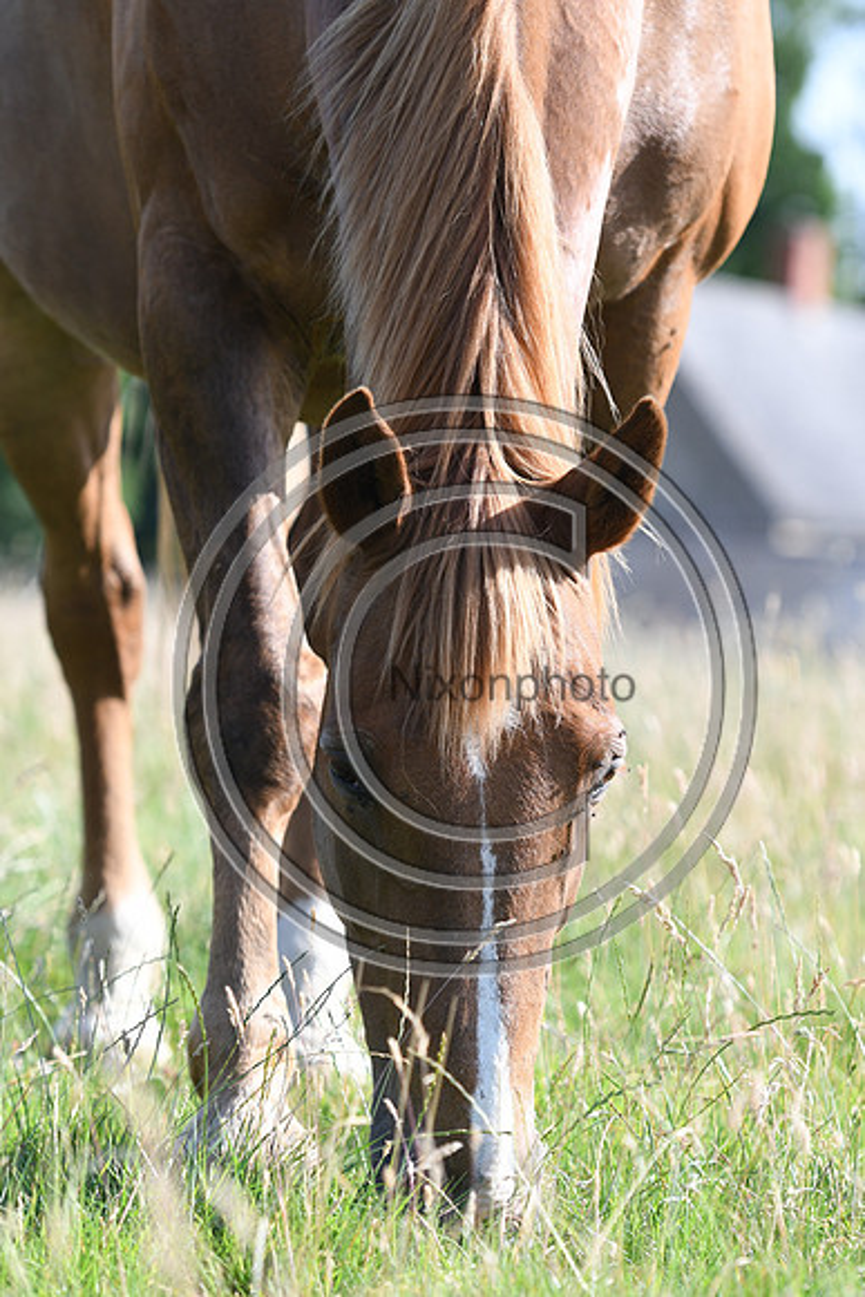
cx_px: 432
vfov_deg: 11.0
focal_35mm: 188
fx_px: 6753
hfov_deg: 7.3
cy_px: 648
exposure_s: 1/1250
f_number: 3.5
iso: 320
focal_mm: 125
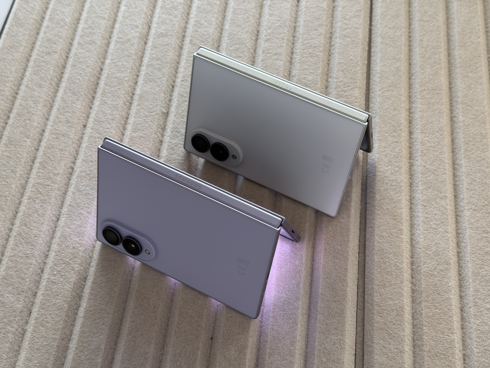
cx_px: 245
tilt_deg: -58.6
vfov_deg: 30.3
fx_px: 679
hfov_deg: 39.7
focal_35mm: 48
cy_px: 184
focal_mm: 6.76
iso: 100
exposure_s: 1/88
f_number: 1.78
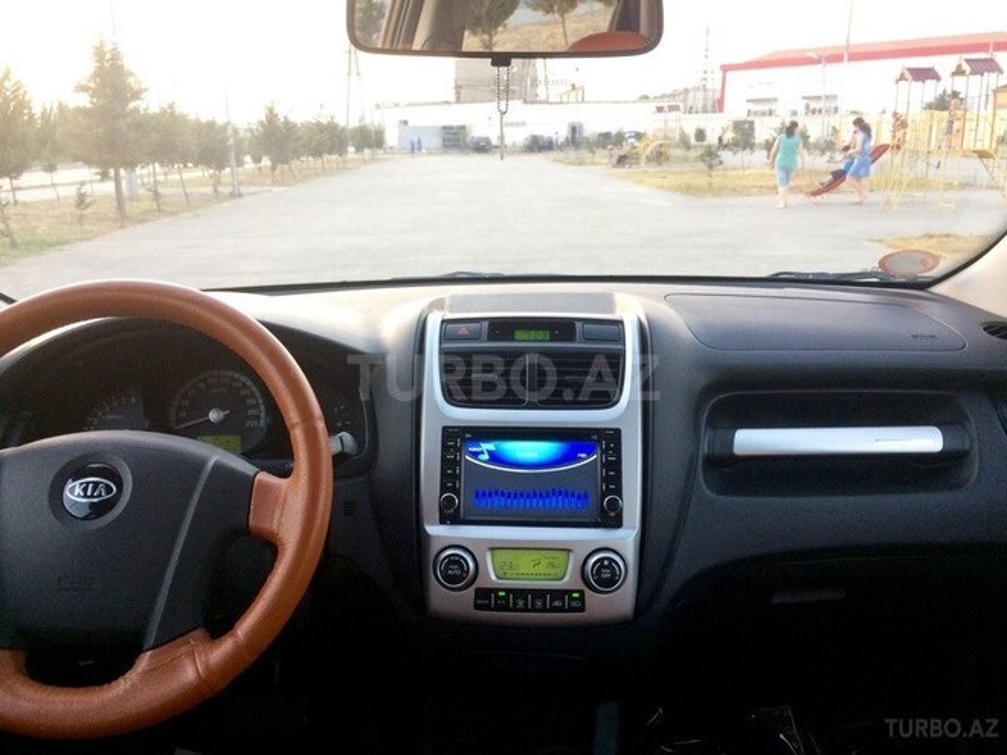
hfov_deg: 61.7
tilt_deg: -15.9
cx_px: 504
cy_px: 378
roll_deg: -0.9
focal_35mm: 29
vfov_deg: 48.2
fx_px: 844
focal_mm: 4.15
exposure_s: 1/33
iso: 64
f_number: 2.2
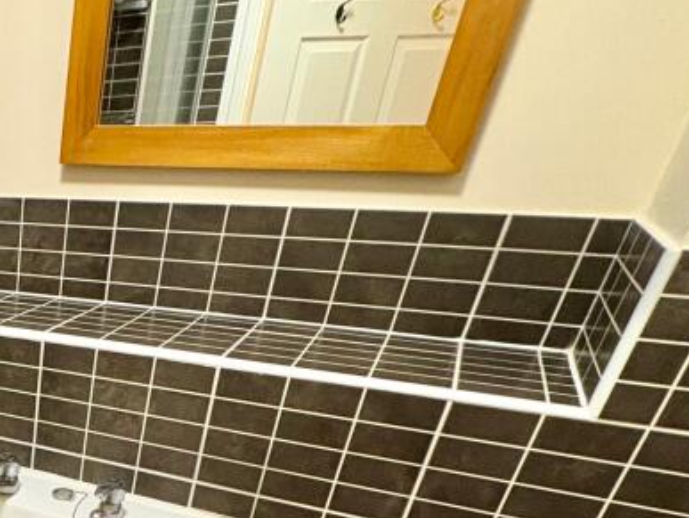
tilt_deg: -31.2
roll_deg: +1.8
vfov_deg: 33.9
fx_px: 737
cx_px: -114
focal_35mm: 37
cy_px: 563
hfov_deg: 38.7
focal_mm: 2.22
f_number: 2.2
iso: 320
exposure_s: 1/50
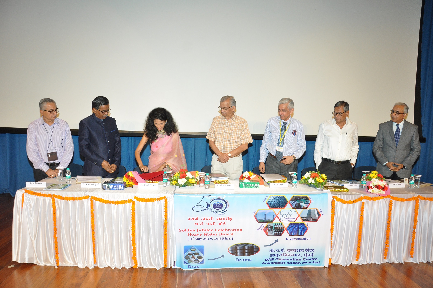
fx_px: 324
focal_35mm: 27
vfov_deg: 47.8
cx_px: 216
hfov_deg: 67.4
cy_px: 144
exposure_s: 1/125
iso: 1000
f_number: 5.6
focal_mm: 18
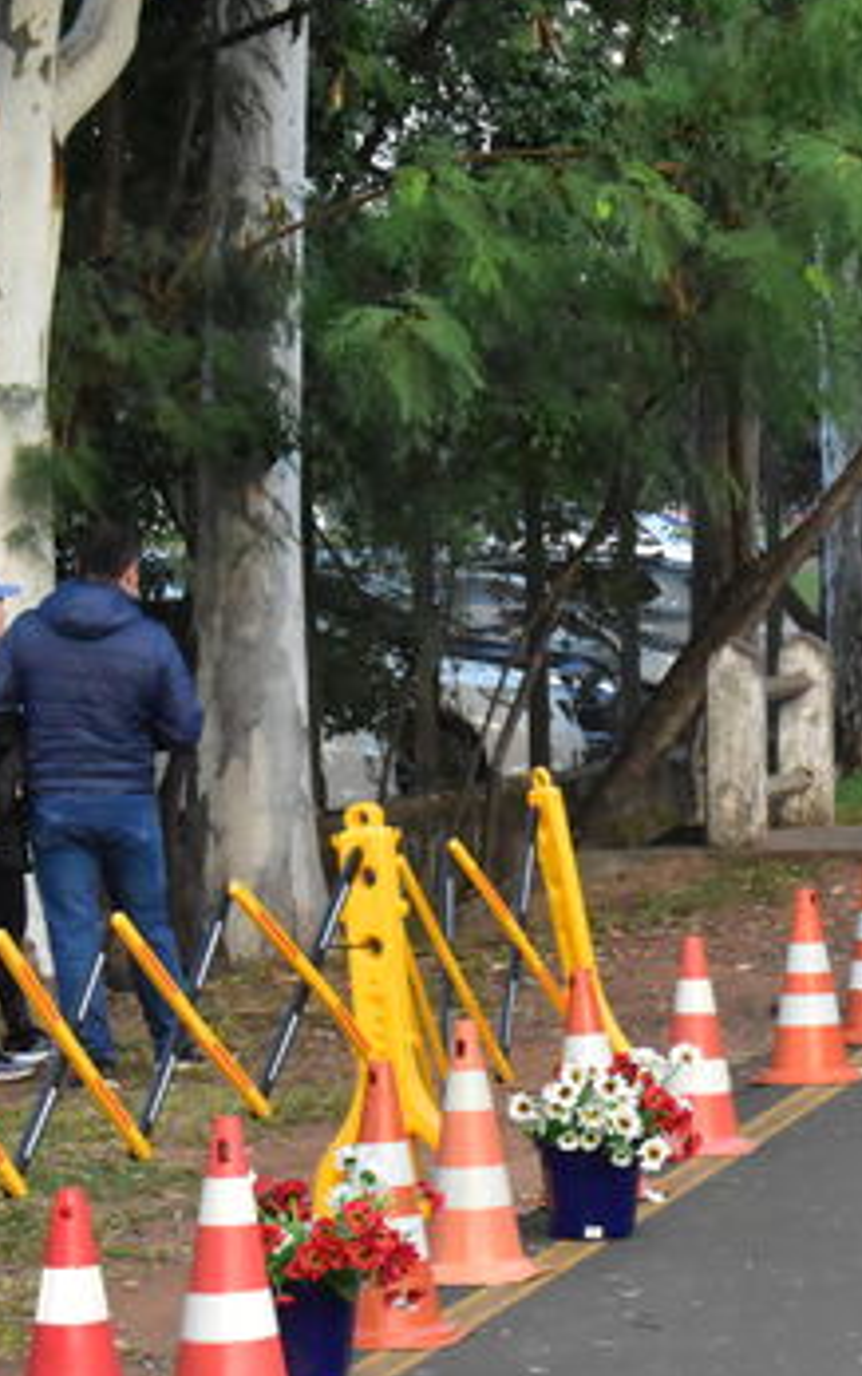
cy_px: 763
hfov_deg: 8.9
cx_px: 1135
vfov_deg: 14.4
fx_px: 5437
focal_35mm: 145
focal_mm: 55
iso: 8000
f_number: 13
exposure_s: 1/250
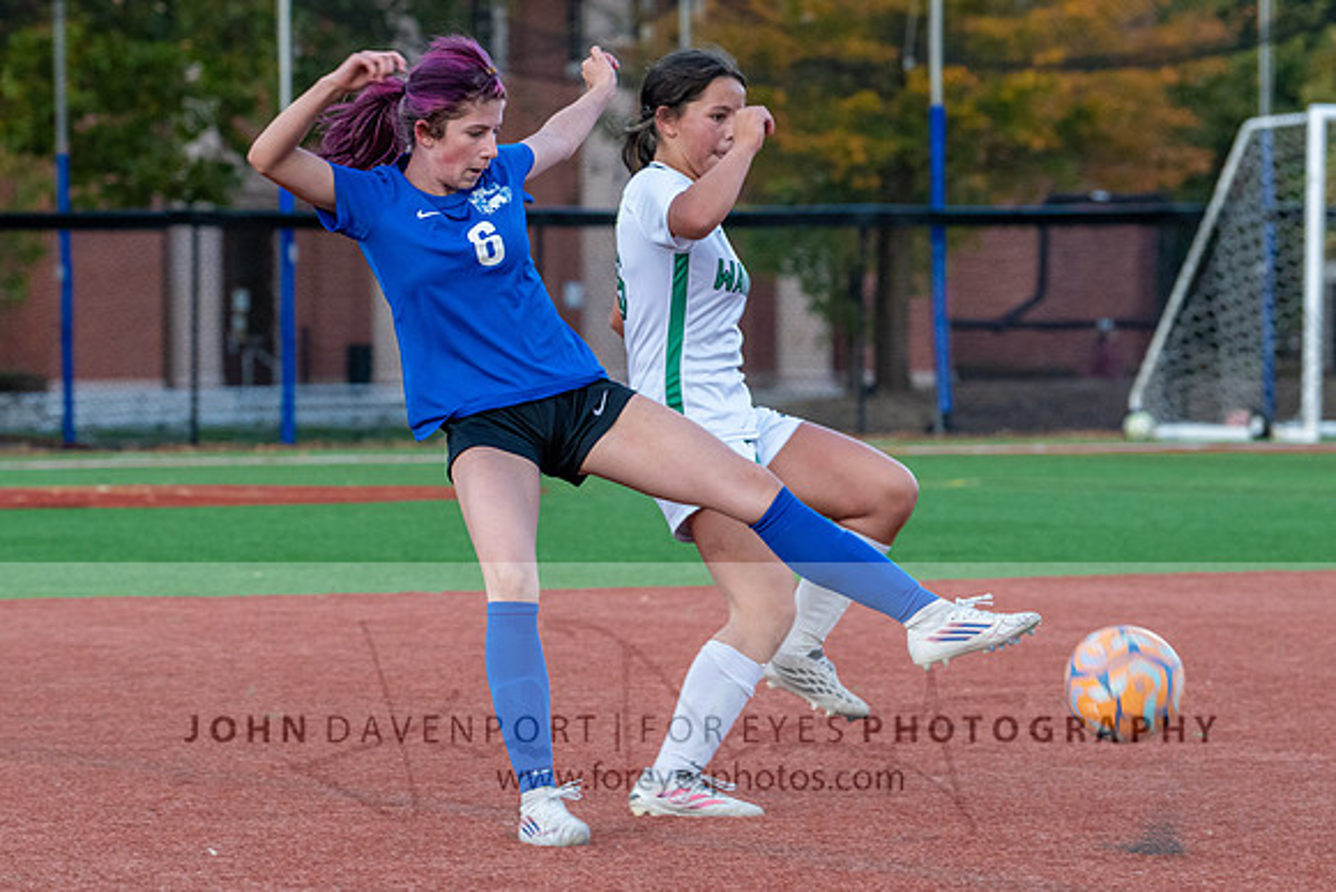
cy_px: 481
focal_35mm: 211
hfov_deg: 9.7
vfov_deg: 6.5
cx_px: 402
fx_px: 7828
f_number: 5.6
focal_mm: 140
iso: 2000
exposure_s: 1/500
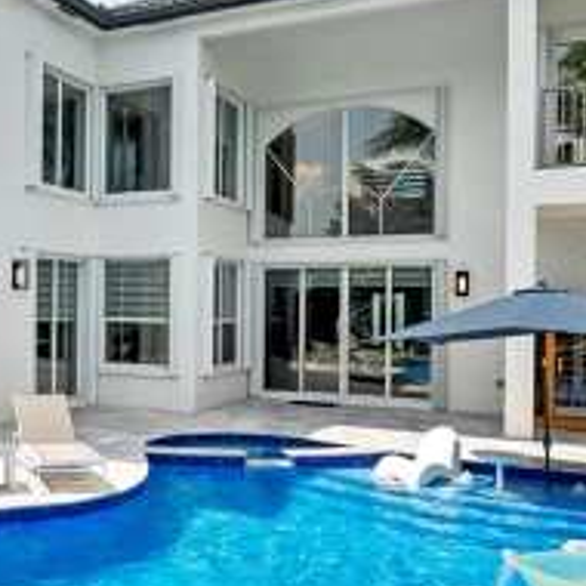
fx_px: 824
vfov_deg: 39.2
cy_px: 291
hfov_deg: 36.5
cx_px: 49
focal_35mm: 43
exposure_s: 1/80
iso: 100
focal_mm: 12
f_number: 8
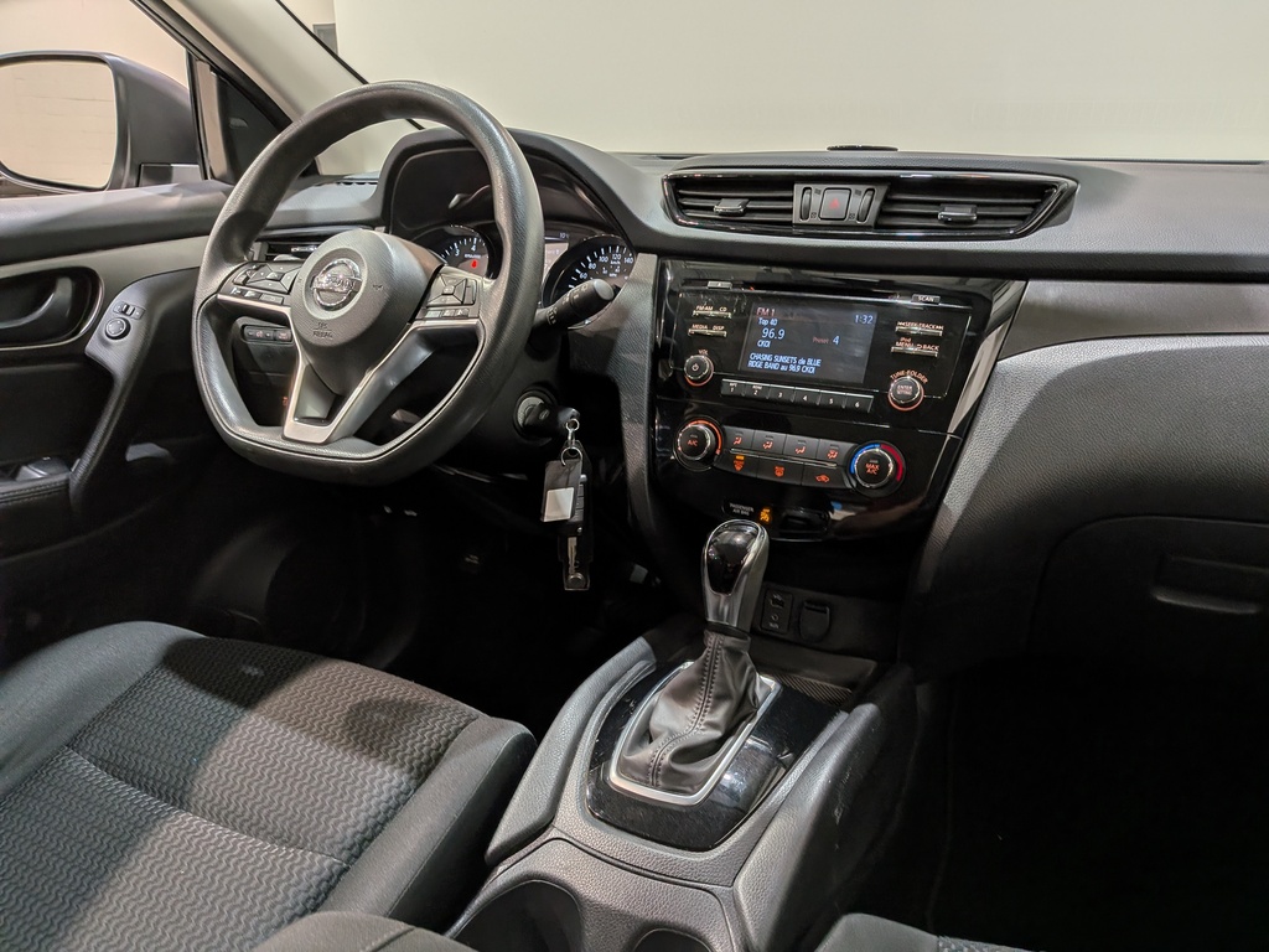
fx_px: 880
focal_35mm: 24
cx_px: 634
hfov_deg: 71.6
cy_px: 476
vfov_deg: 56.8
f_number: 1.7
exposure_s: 1/140
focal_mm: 4.53
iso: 28
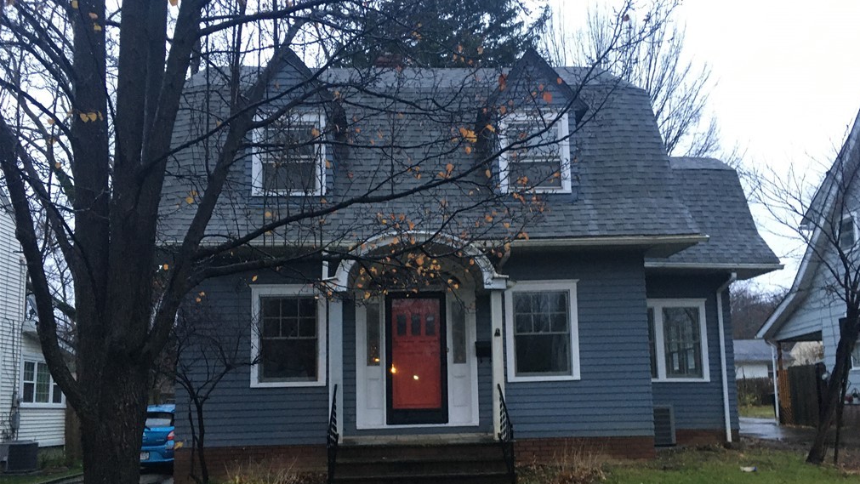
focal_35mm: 32
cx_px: 435
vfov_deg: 36.4
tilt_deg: +5.7
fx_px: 730
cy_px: 312
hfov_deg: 61.0
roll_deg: +1.3
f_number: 2.2
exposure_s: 1/24
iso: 200
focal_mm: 4.15
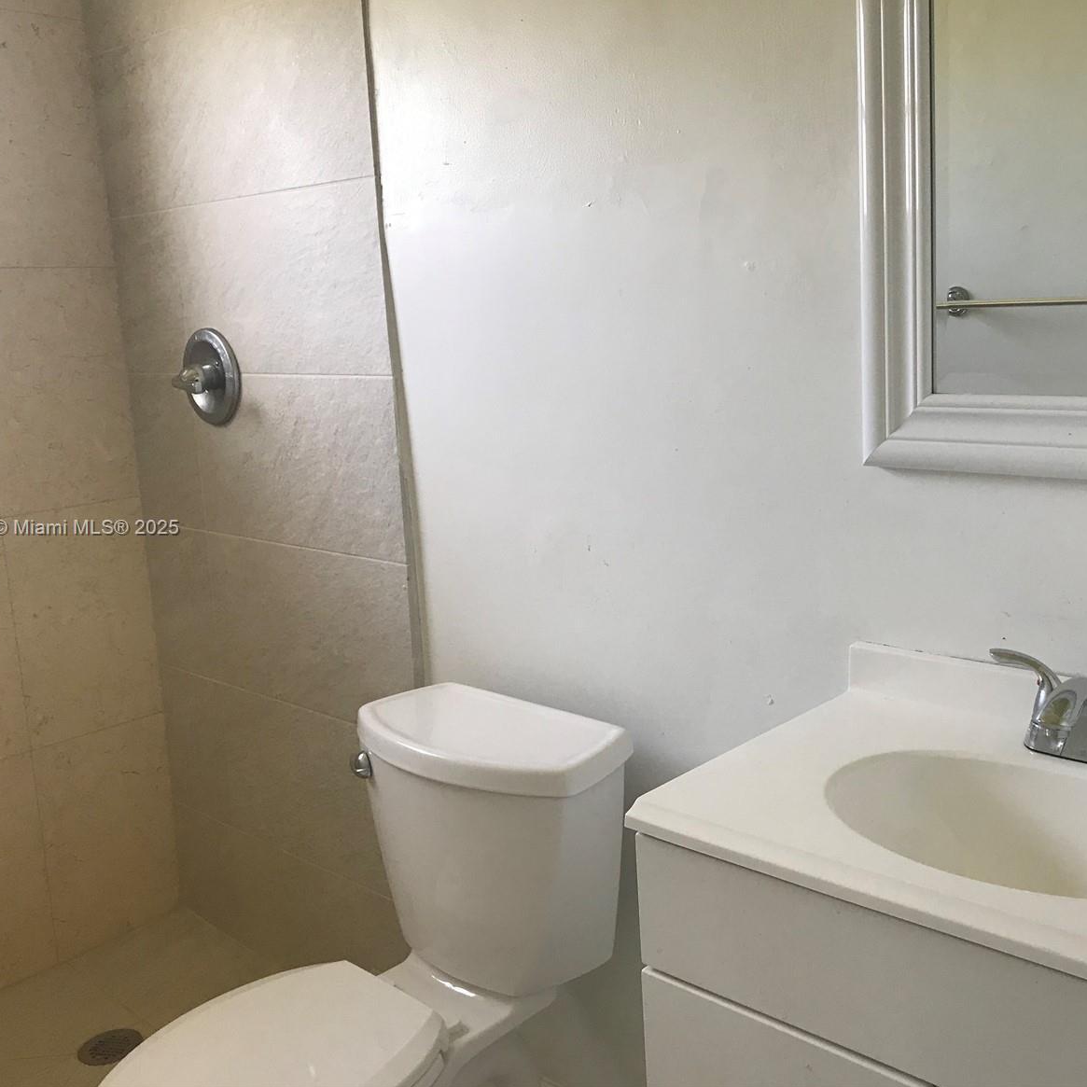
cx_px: 627
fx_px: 1208
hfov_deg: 48.3
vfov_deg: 48.4
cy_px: 529
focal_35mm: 34
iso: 25
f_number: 1.8
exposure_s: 1/40
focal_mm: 3.99
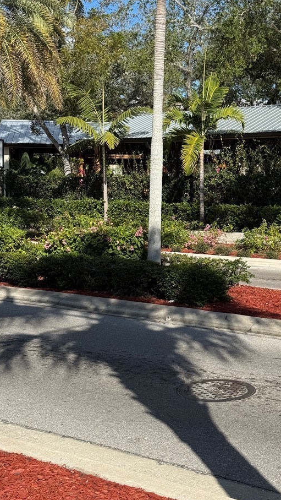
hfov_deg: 20.3
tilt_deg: -0.3
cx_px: 205
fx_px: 781
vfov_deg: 35.4
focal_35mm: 59
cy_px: 242
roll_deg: +0.8
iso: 64
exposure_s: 1/4310
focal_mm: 6.76
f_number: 1.78
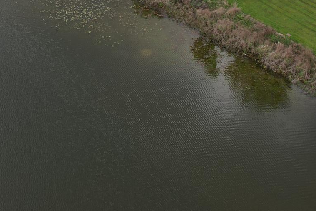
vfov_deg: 14.2
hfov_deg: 23.2
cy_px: -151
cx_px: 83
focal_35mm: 87
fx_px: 764
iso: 100
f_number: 2.8
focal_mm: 8.38
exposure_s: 1/120
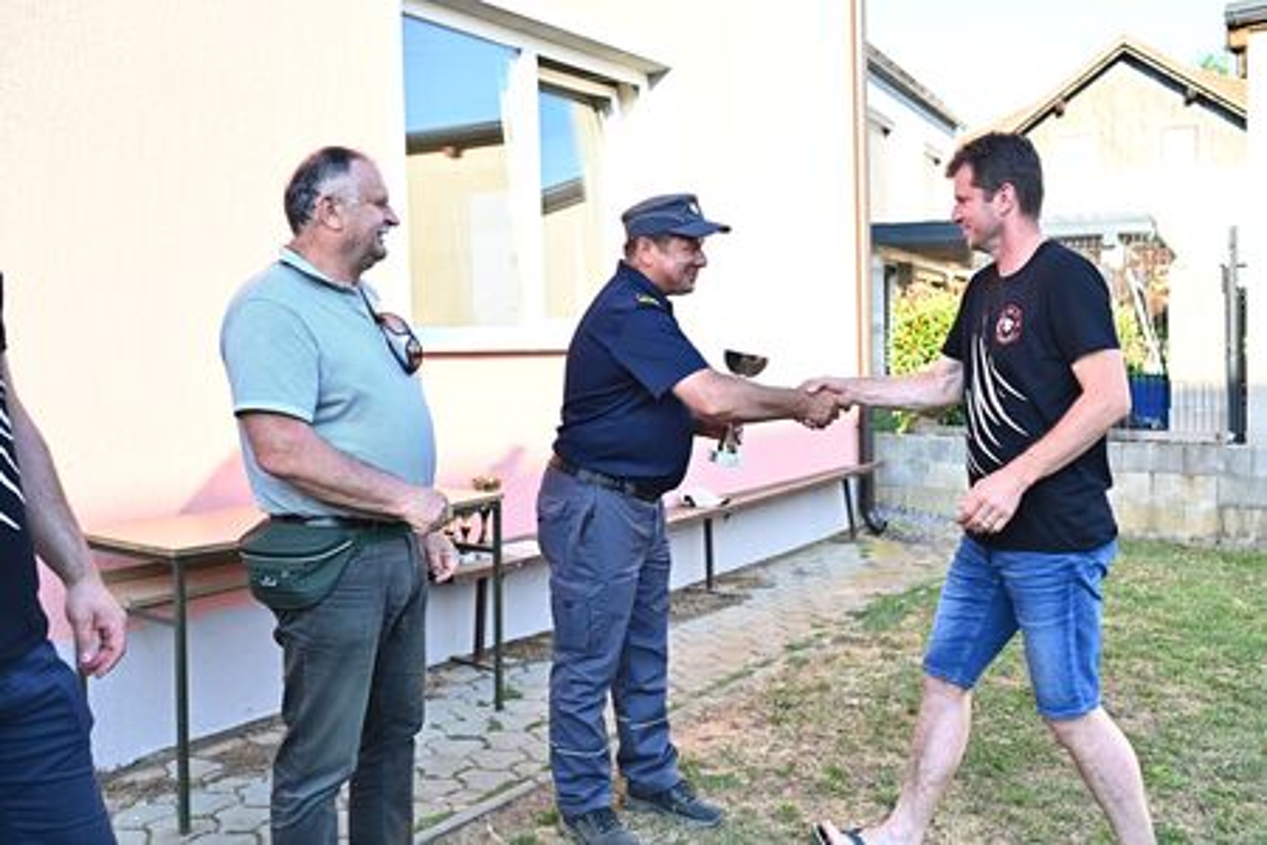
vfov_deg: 37.9
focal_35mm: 35
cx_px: 634
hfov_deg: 54.4
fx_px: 1232
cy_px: 422
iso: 1600
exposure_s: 1/2500
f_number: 4
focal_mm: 35
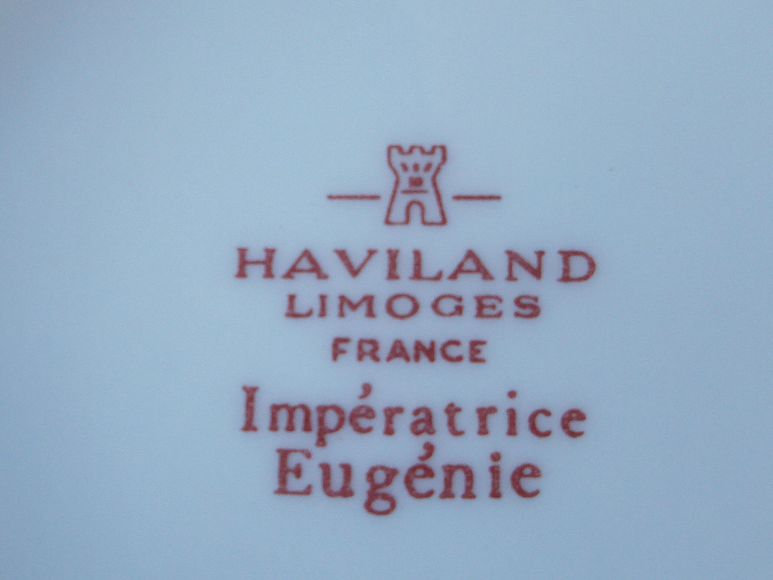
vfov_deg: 46.8
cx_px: 386
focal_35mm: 30
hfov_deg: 60.0
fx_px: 670
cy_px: 290
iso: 80
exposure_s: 1/80
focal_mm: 5.3
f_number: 3.4
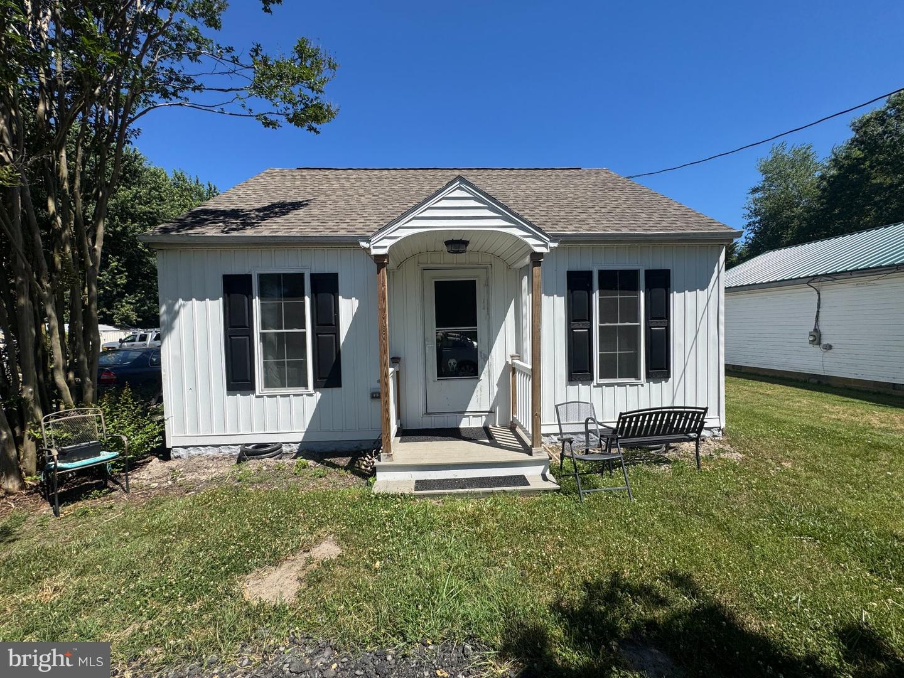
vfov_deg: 85.7
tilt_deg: -2.1
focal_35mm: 14
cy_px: 339
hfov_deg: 102.1
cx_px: 452
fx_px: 366
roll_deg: +0.6
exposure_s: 1/2028
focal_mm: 2.22
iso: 40
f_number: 2.2
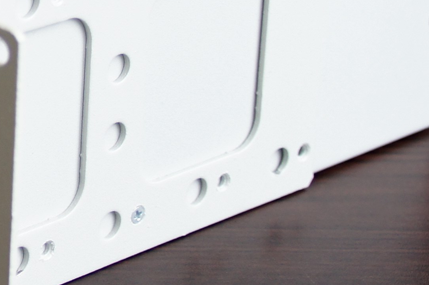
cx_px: -293
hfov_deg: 11.1
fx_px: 2095
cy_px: -6
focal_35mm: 176
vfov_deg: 7.7
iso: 200
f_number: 4
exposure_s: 1/50
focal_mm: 26
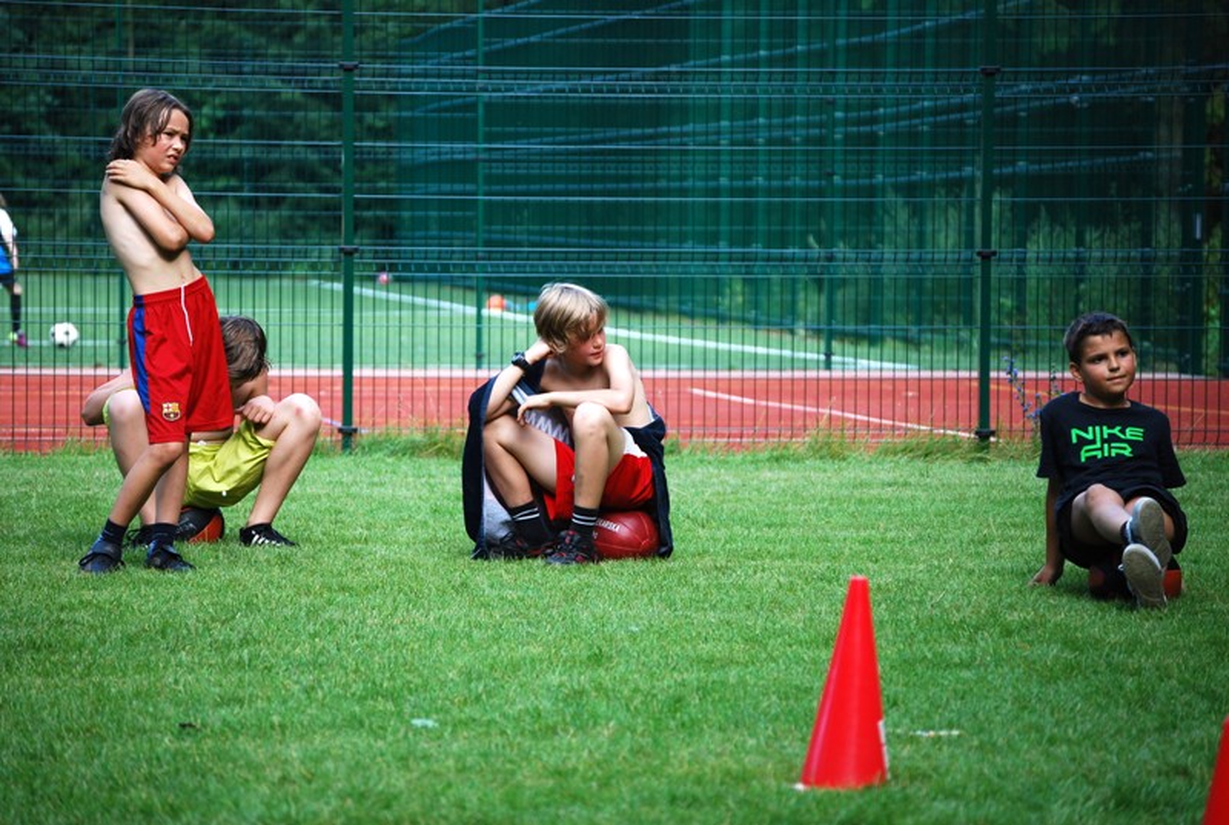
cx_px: 614
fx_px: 6158
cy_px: 412
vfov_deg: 7.7
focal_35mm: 180
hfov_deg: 11.4
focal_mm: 120
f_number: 5
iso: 200
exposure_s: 1/200
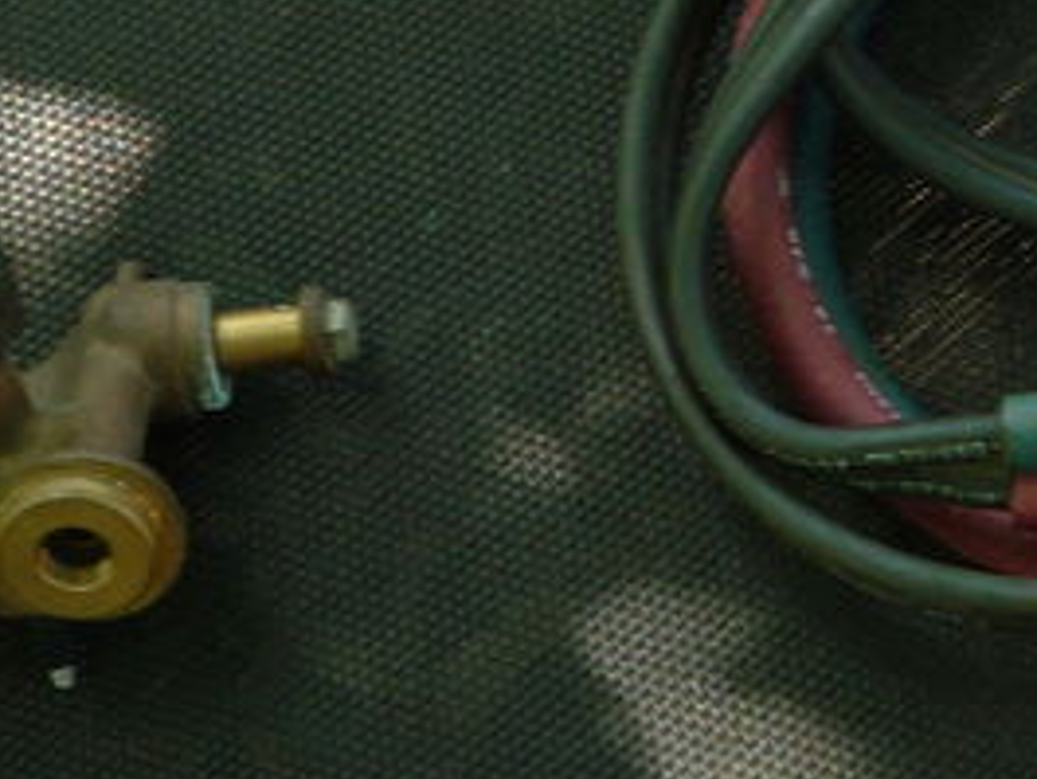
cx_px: 978
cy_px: 231
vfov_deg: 13.1
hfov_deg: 17.1
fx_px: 3387
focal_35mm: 113
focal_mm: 5.2
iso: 100
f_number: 3.3
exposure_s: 1/30
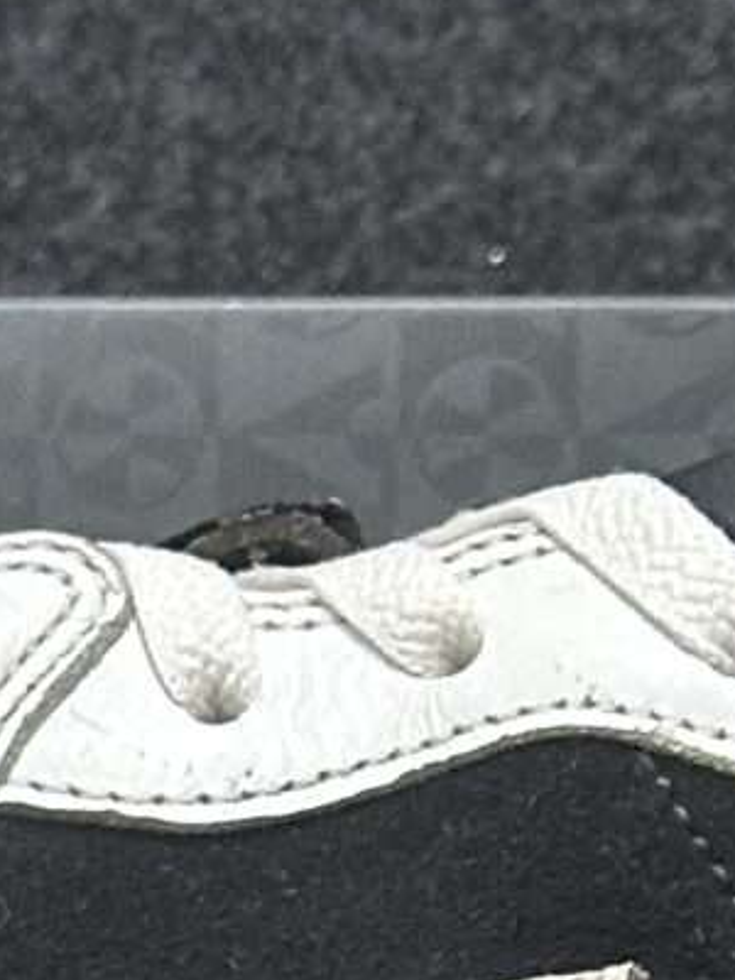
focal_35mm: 307
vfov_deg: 6.1
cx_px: 145
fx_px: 8691
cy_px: 2438
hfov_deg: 4.8
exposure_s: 1/50
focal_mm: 6.86
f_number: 1.78
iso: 250
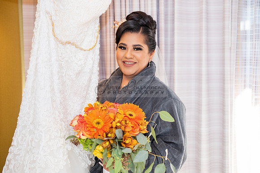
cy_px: 92
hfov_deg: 28.9
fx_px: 505
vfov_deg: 19.5
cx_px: 130
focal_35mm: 70
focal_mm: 66
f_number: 3.5
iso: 500
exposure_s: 1/250
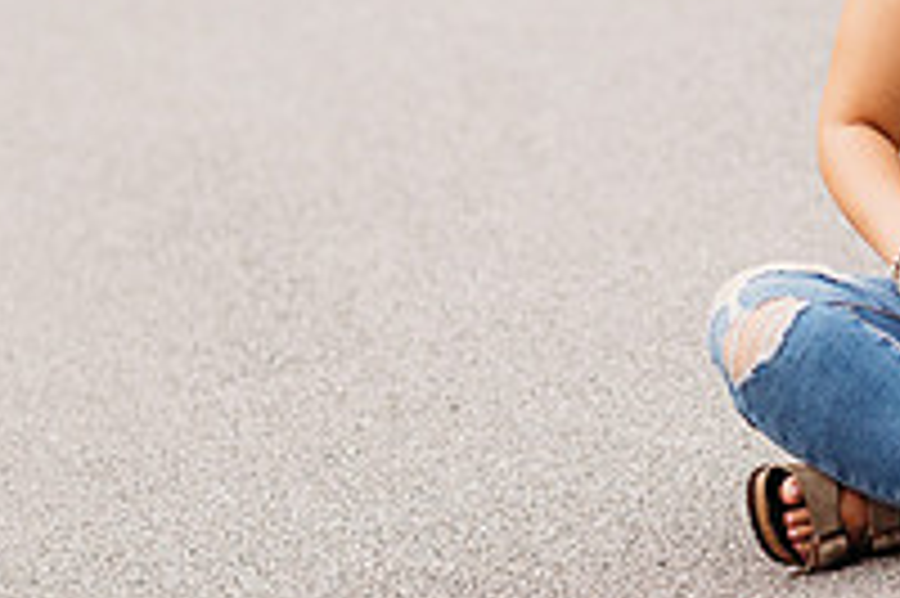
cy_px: -84
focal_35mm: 288
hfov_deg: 7.1
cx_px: 1074
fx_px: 7194
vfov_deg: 4.8
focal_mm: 85
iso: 320
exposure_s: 1/250
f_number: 2.2
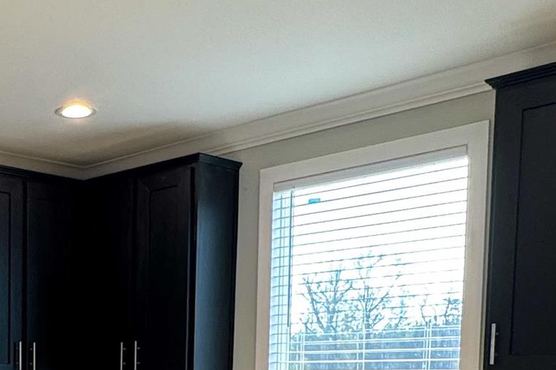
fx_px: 911
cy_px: 459
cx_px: -43
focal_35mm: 59
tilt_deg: -4.8
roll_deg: -0.1
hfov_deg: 30.6
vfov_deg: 21.2
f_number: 2.2
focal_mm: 2.22
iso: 100
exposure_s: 1/120
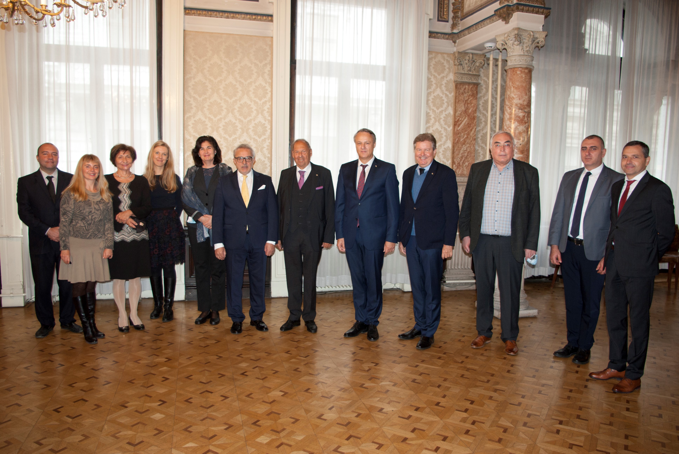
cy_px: 227
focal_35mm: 27
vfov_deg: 48.0
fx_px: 510
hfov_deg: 67.3
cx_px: 340
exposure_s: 1/30
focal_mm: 18
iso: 400
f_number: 4
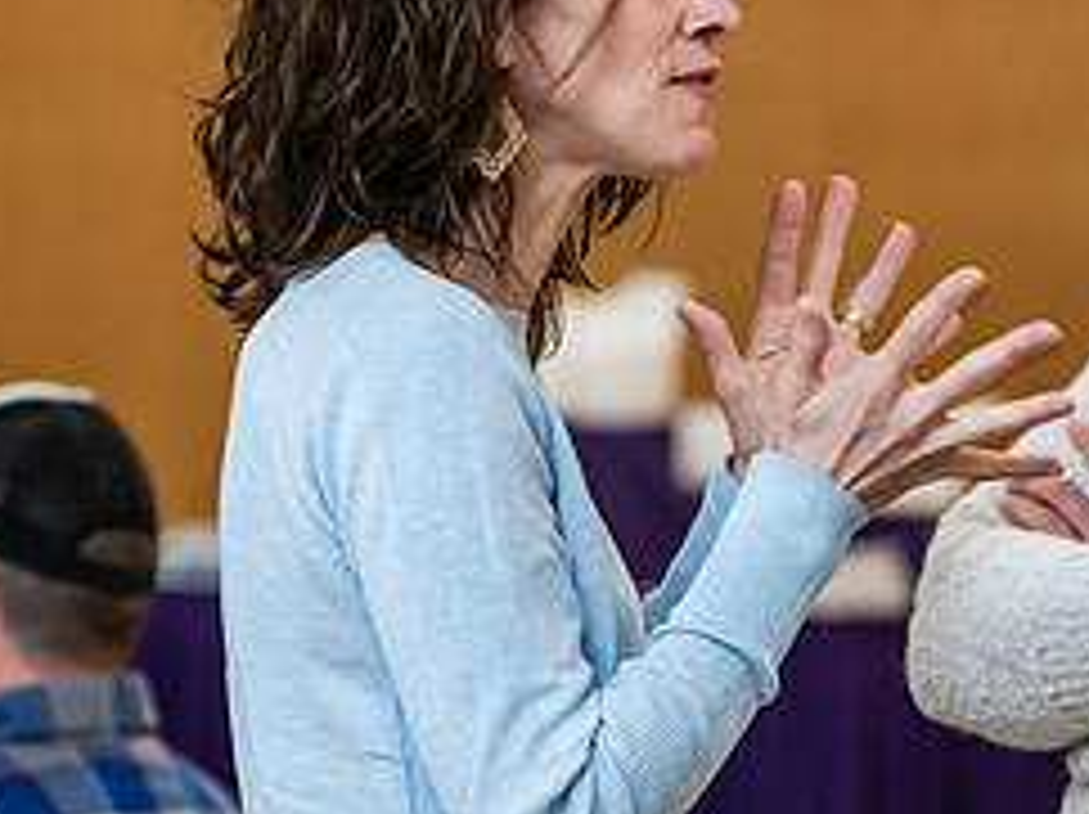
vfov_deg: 6.8
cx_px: 1130
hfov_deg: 9.0
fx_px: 6883
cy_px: 290
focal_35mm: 219
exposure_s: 1/160
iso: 1600
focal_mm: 95
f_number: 3.5
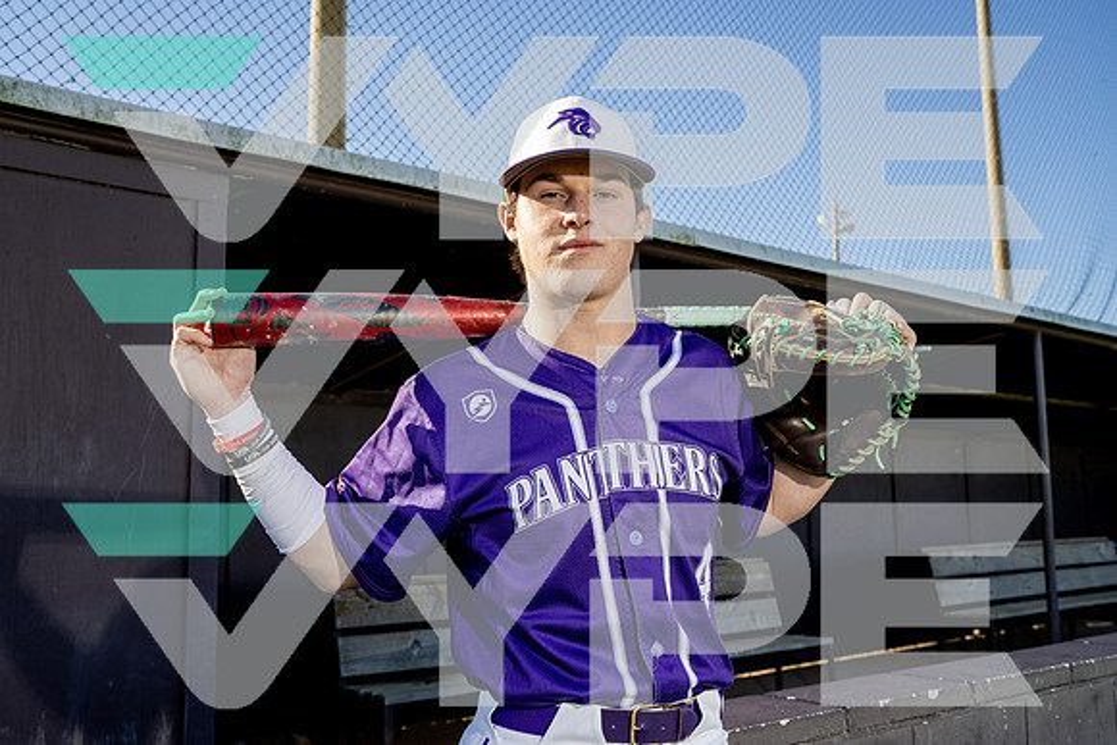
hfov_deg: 54.4
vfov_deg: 37.9
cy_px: 372
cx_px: 558
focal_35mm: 35
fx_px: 1086
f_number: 5.6
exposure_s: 1/250
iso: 160
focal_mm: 35
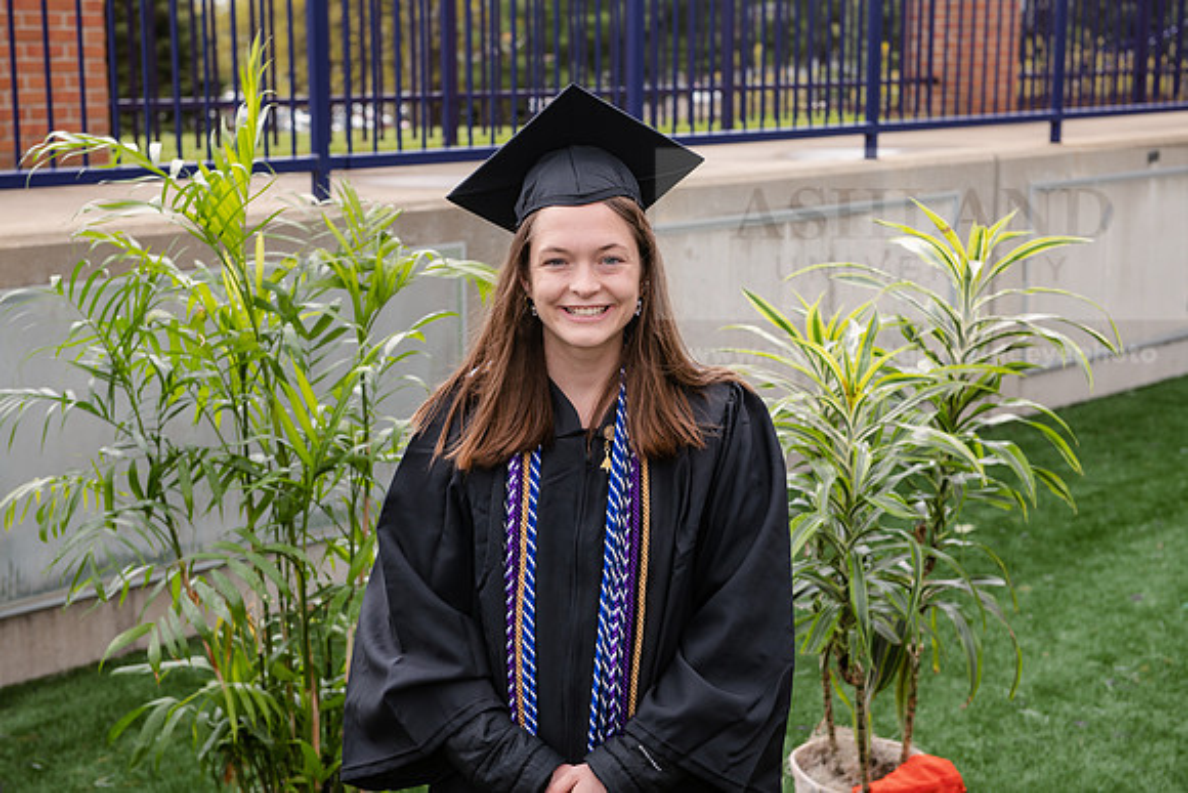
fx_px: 1980
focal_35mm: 60
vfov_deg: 22.6
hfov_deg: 33.4
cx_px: 594
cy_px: 396
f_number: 5.6
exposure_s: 1/200
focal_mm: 60
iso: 320
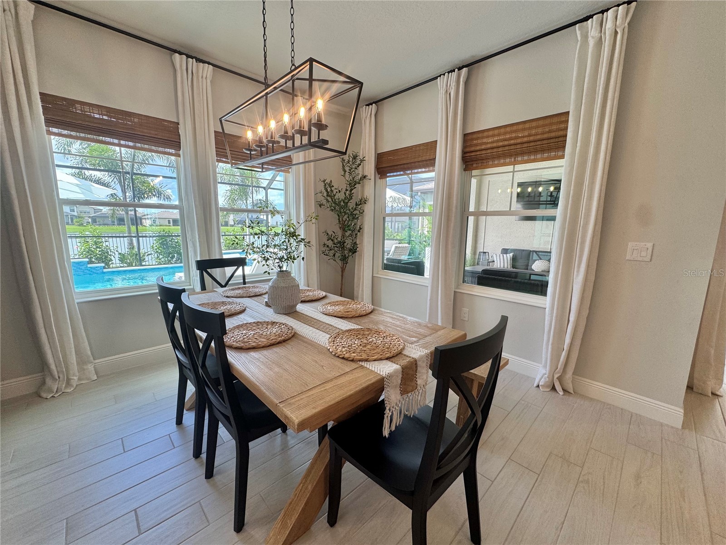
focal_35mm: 14
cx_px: 363
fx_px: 294
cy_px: 272
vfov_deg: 85.7
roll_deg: -0.9
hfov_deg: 102.1
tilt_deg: -9.8
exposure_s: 1/120
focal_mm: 2.22
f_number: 2.2
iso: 80
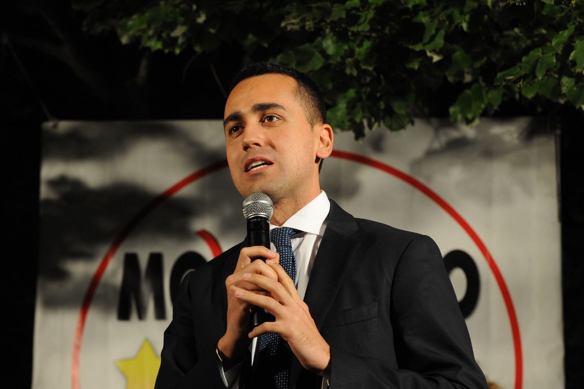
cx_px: 273
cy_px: 191
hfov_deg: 14.7
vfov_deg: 9.8
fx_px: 2269
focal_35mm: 140
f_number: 9
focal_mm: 125
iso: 1600
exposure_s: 1/60
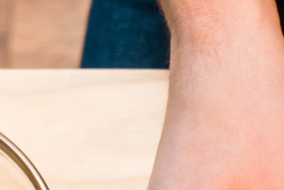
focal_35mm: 263
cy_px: 670
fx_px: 2076
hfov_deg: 7.7
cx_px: 391
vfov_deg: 4.9
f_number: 4.5
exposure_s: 1/160
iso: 200
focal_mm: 34
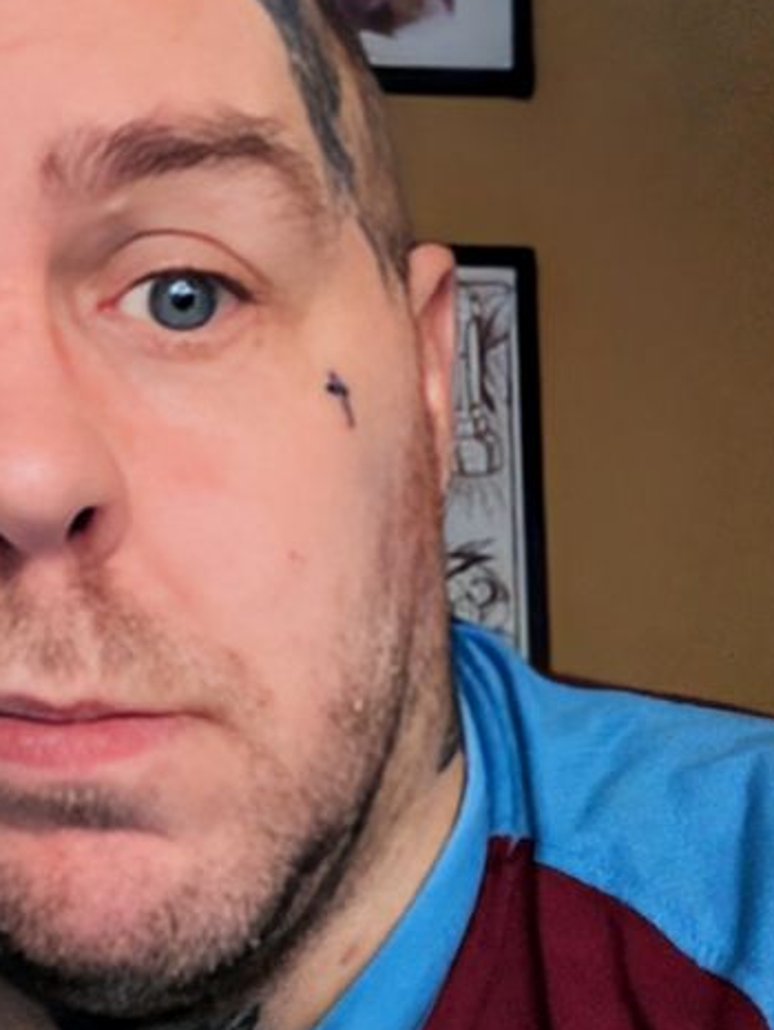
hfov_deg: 29.9
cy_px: 800
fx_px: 1430
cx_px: 203
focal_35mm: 48
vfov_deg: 38.4
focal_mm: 2.74
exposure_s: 1/16.7
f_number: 2.2
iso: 1300
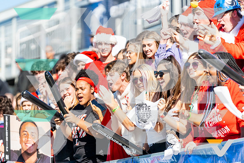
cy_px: 97
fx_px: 1732
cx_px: 96
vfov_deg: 5.4
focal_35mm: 256
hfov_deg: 8.1
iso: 400
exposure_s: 1/2500
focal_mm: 200
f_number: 2.8
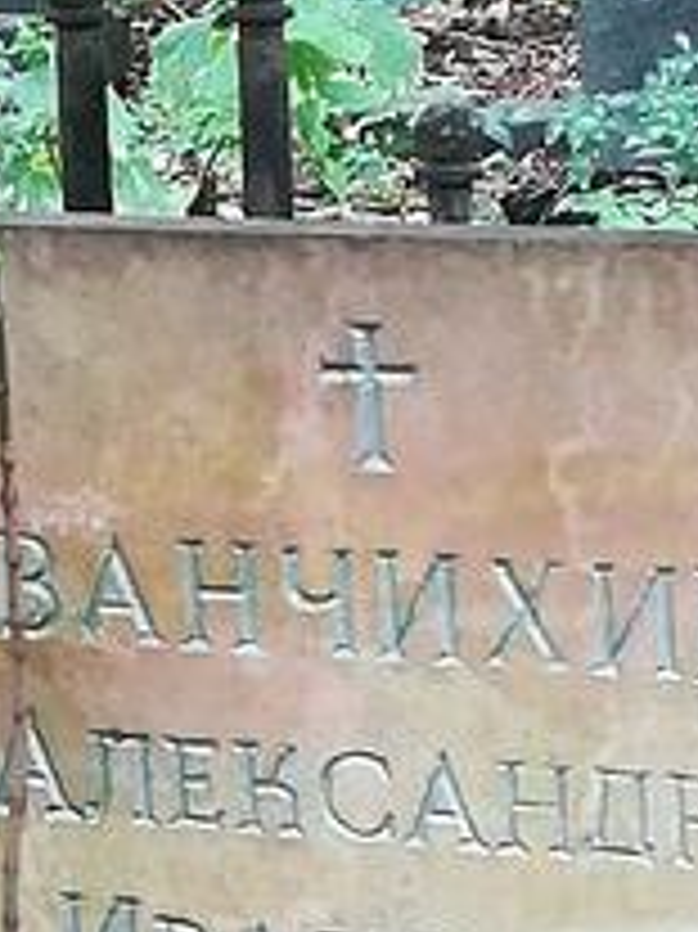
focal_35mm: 197
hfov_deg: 7.5
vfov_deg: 10.0
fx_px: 5302
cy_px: 639
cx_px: 446
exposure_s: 1/30
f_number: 2.2
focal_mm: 3.83
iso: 200
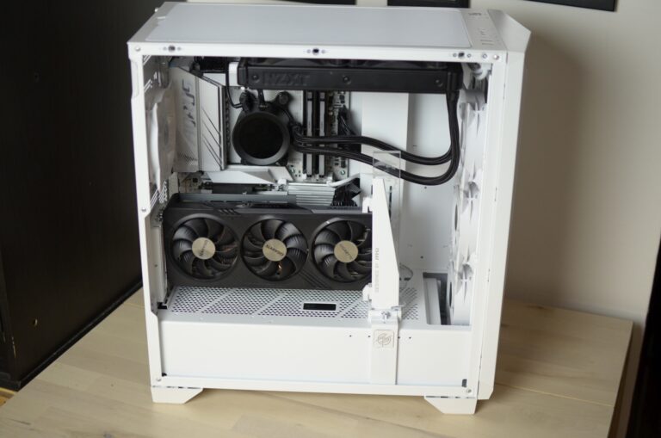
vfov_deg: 25.7
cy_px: 219
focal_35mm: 52
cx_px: 330
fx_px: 962
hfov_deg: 37.9
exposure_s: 1/320
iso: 640
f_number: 1.8
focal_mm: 35
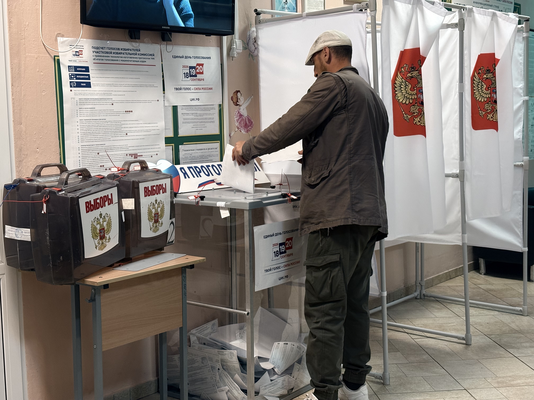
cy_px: 200
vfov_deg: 28.0
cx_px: 267
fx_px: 802
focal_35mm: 52
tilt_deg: -6.5
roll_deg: +0.9
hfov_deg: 36.8
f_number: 1.6
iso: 160
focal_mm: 5.96
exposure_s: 1/50
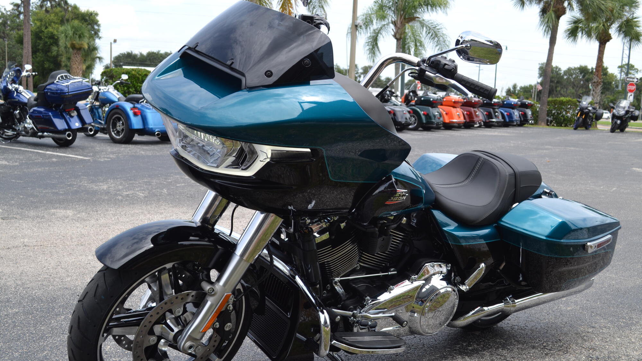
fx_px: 698
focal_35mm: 41
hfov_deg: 49.4
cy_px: 209
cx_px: 321
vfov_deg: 29.0
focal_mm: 26
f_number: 7.1
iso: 100
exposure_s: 1/200
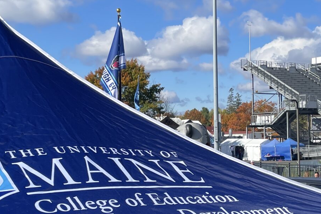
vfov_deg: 17.9
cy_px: 101
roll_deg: +1.3
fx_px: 677
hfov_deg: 26.6
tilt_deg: +3.1
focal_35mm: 76
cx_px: 184
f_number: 1.6
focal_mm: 4.2
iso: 32
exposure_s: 1/3509
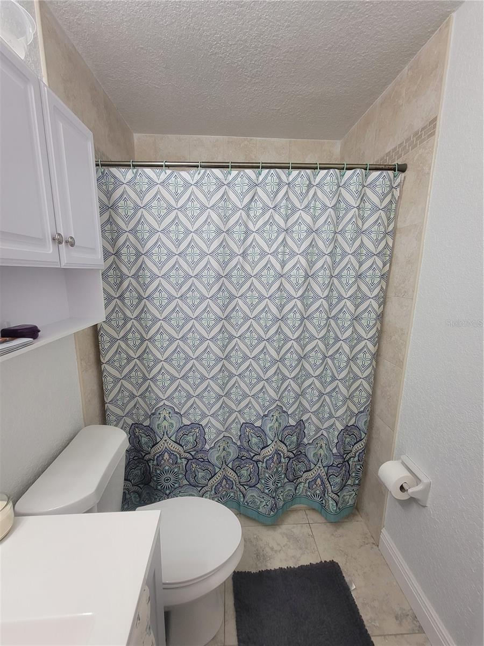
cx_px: 242
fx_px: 242
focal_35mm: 13
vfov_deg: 106.2
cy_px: 323
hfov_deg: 89.9
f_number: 2.2
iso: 200
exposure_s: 1/60
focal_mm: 2.2
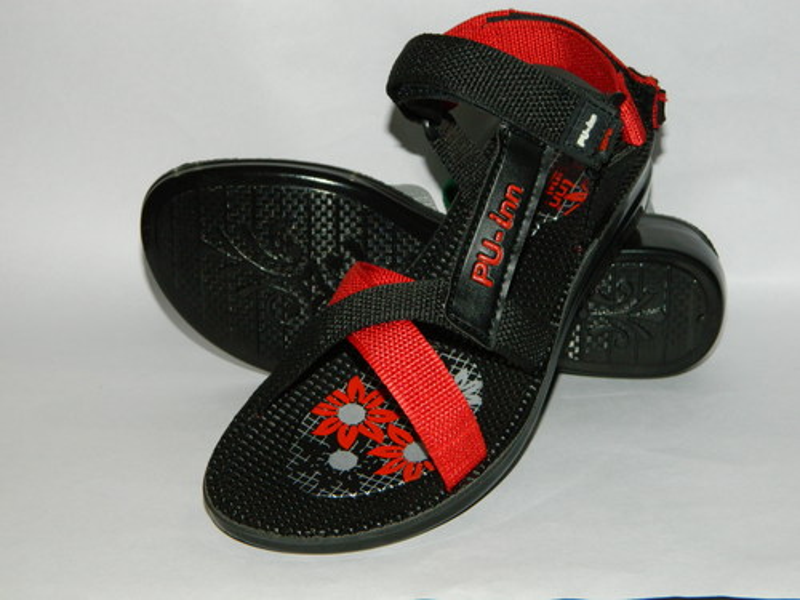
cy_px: 300
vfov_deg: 21.0
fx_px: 1618
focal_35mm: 70
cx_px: 400
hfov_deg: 27.8
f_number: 4
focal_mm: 12.6
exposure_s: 1/50
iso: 200
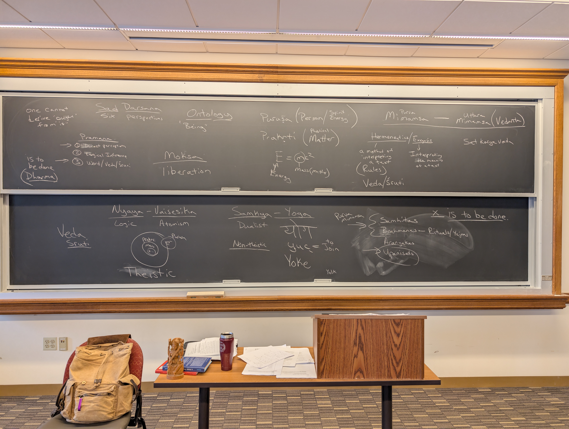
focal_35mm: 24
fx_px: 395
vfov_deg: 56.9
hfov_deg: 71.5
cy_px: 214
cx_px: 284
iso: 28
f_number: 1.68
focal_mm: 6.9
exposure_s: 1/48.9
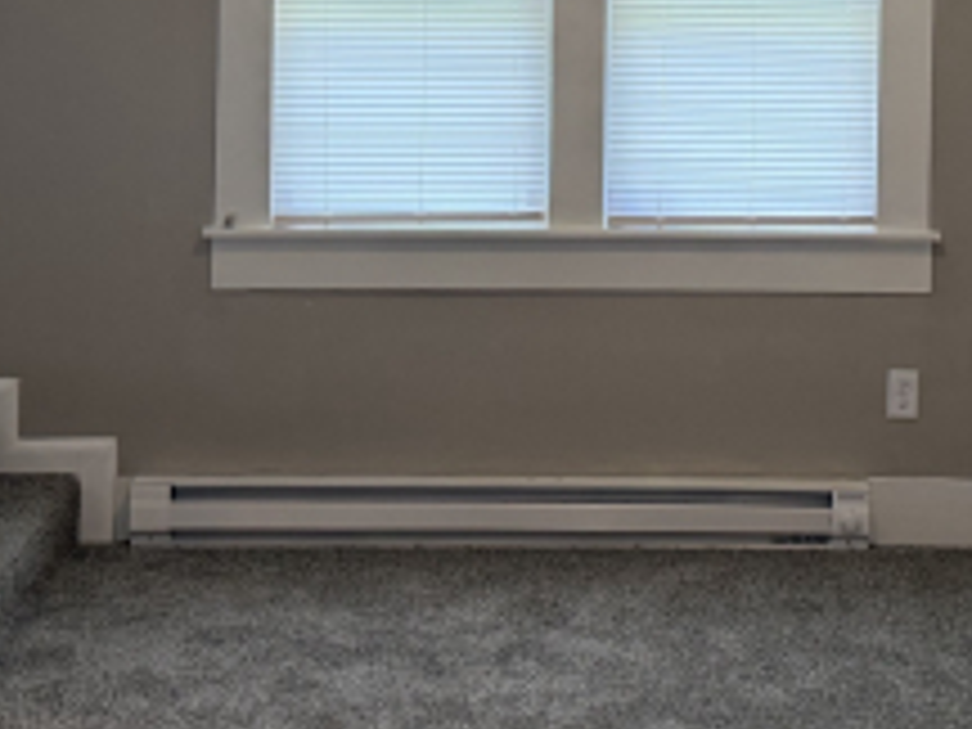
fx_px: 2078
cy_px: -72
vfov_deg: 19.1
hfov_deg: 26.2
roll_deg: -0.8
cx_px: 646
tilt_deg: -0.8
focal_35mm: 74
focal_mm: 6.76
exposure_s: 1/120
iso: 320
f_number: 1.78
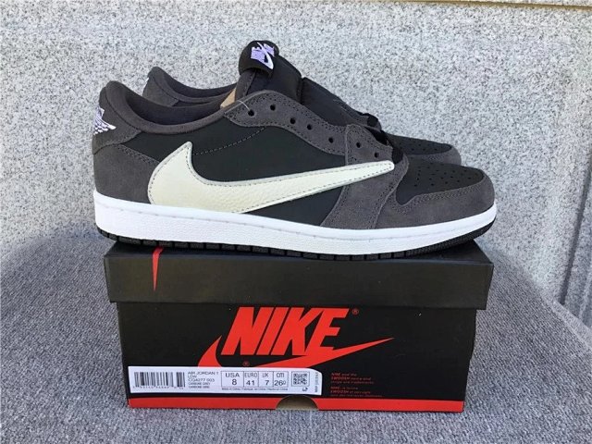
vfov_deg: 45.4
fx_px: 530
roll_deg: -1.6
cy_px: 222
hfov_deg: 58.4
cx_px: 296
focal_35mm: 31
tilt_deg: -19.0
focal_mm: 3.3
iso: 25
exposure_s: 1/100
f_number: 2.4
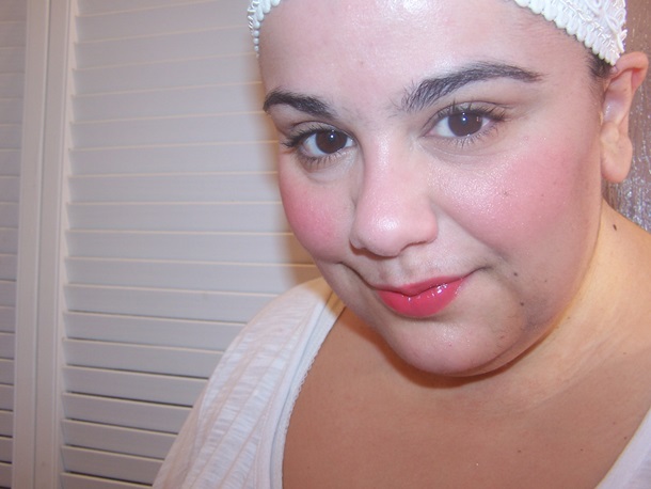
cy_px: 244
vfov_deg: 37.7
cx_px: 326
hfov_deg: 49.0
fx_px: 715
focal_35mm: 38
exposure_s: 1/60
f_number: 2.8
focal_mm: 6.3
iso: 80
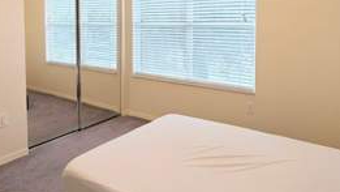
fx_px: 271
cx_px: 151
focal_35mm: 30
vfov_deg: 37.6
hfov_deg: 64.1
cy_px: 38
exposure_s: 1/120
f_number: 2
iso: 320
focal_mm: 2.3
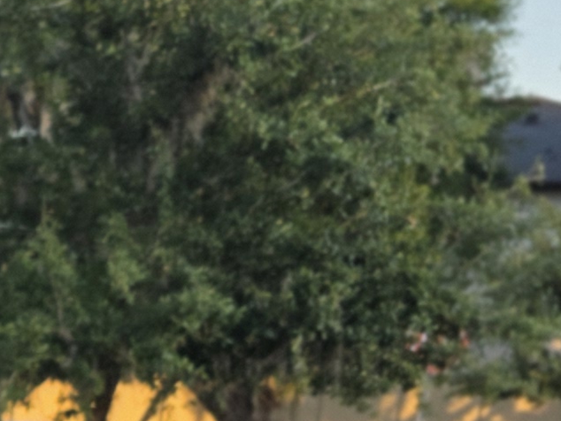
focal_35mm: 145
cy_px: 945
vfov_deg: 9.3
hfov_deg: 10.9
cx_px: -907
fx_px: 2351
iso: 40
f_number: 1.7
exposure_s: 1/359
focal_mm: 6.3
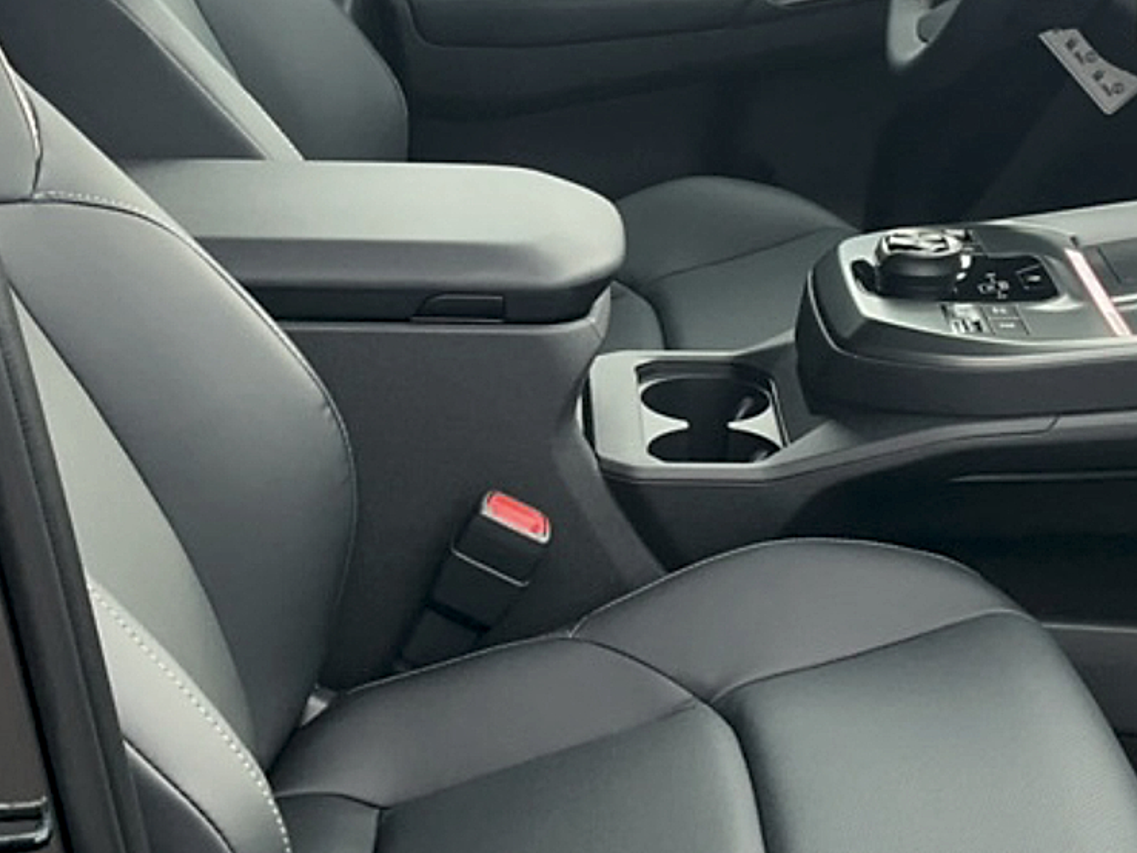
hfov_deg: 29.8
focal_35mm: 65
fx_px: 2136
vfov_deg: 22.5
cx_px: 568
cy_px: 296
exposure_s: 1/120
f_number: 1.8
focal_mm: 3
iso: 32
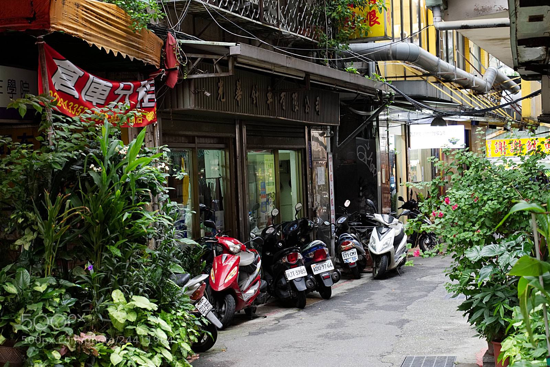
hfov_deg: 36.9
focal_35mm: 54
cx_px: 275
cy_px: 184
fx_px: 825
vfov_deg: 25.1
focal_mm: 36
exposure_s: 1/8
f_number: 4
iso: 100
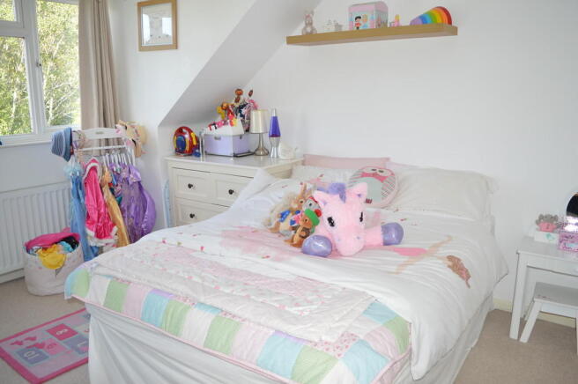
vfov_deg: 47.8
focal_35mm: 27
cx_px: 289
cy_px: 192
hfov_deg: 67.4
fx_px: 433
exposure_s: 1/60
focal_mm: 18
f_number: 3.5
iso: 100
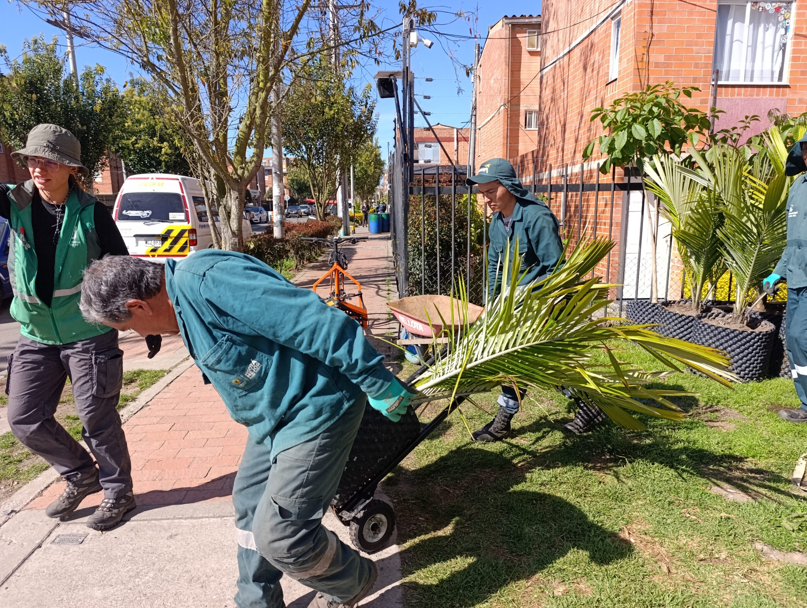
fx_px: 537
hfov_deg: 73.8
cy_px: 304
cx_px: 404
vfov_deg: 59.0
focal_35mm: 23
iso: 50
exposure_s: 1/322
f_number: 1.6
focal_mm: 6.14
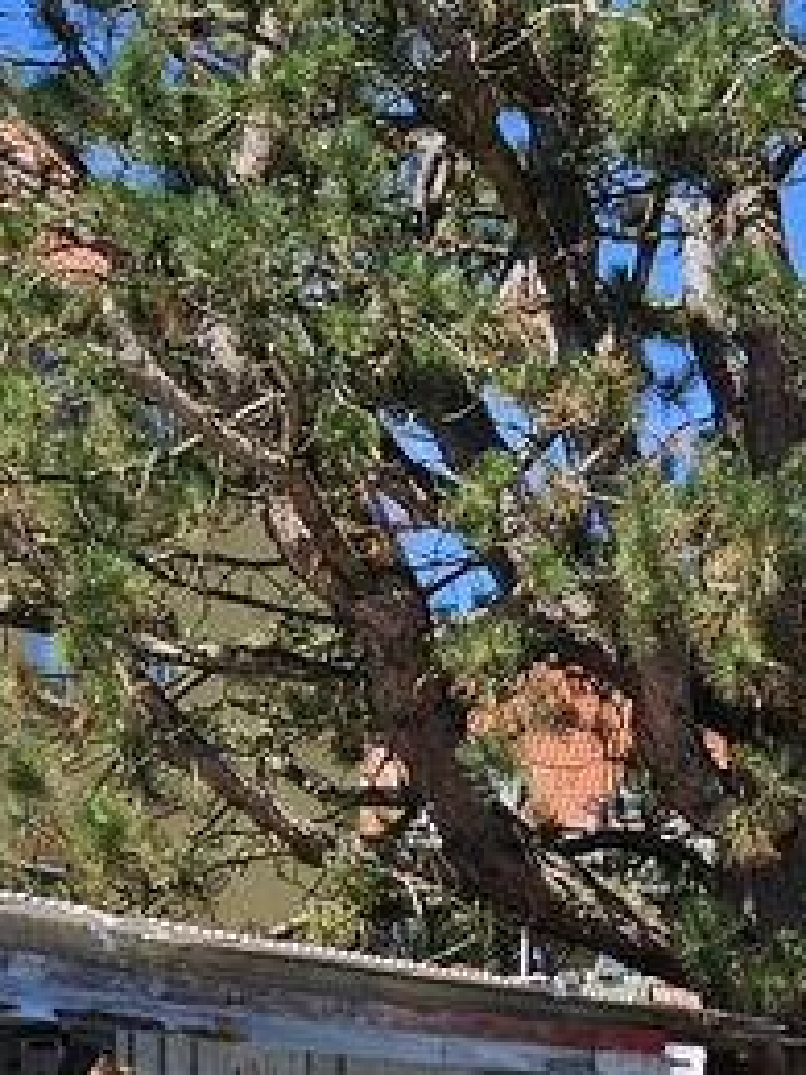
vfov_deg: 17.4
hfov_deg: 14.4
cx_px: 682
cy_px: 1608
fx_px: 3167
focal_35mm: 102
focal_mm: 5.4
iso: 25
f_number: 1.8
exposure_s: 1/2010
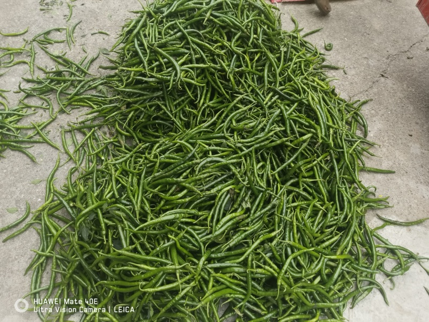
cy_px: 161
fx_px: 335
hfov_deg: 65.3
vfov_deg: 51.4
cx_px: 214
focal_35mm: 27
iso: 50
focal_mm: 5.58
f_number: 1.9
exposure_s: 1/252
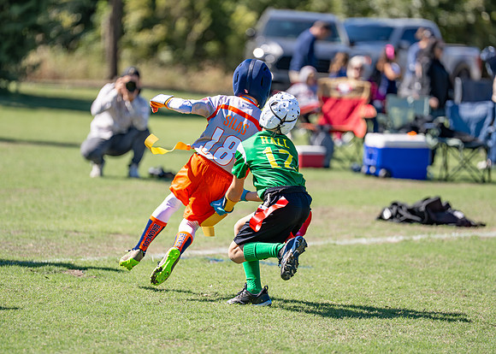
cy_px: 189
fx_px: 3115
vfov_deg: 6.5
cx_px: 251
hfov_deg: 9.1
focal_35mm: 221
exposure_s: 1/2500
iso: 200
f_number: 2.8
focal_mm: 197
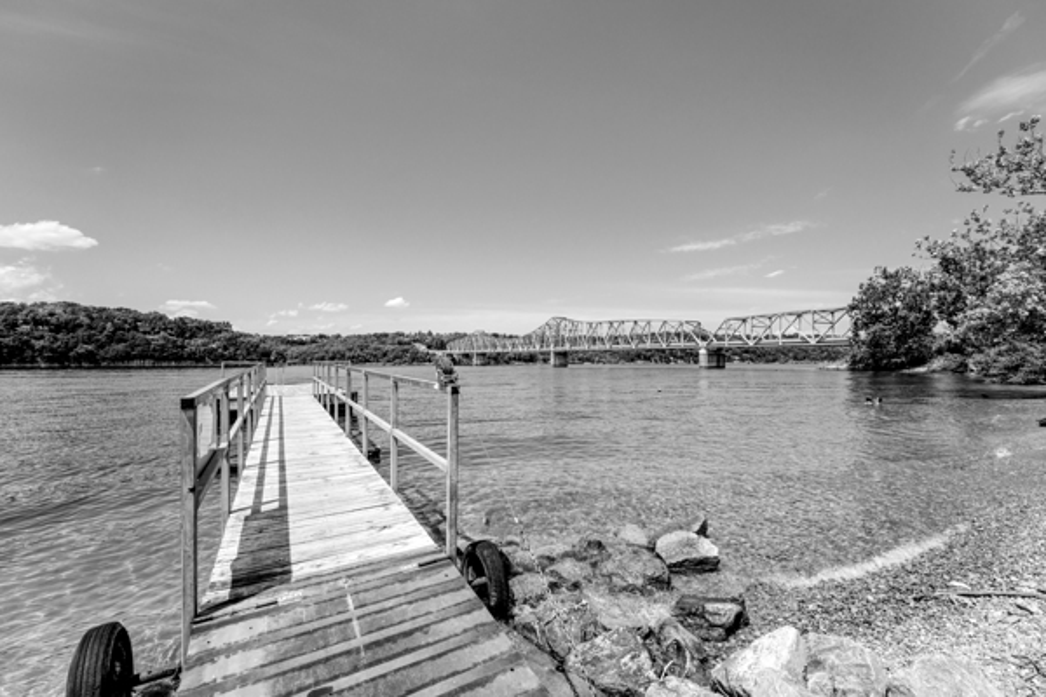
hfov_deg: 104.3
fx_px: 407
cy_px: 348
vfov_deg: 81.2
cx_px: 523
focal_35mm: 14
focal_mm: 14
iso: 400
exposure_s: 1/2000
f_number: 9
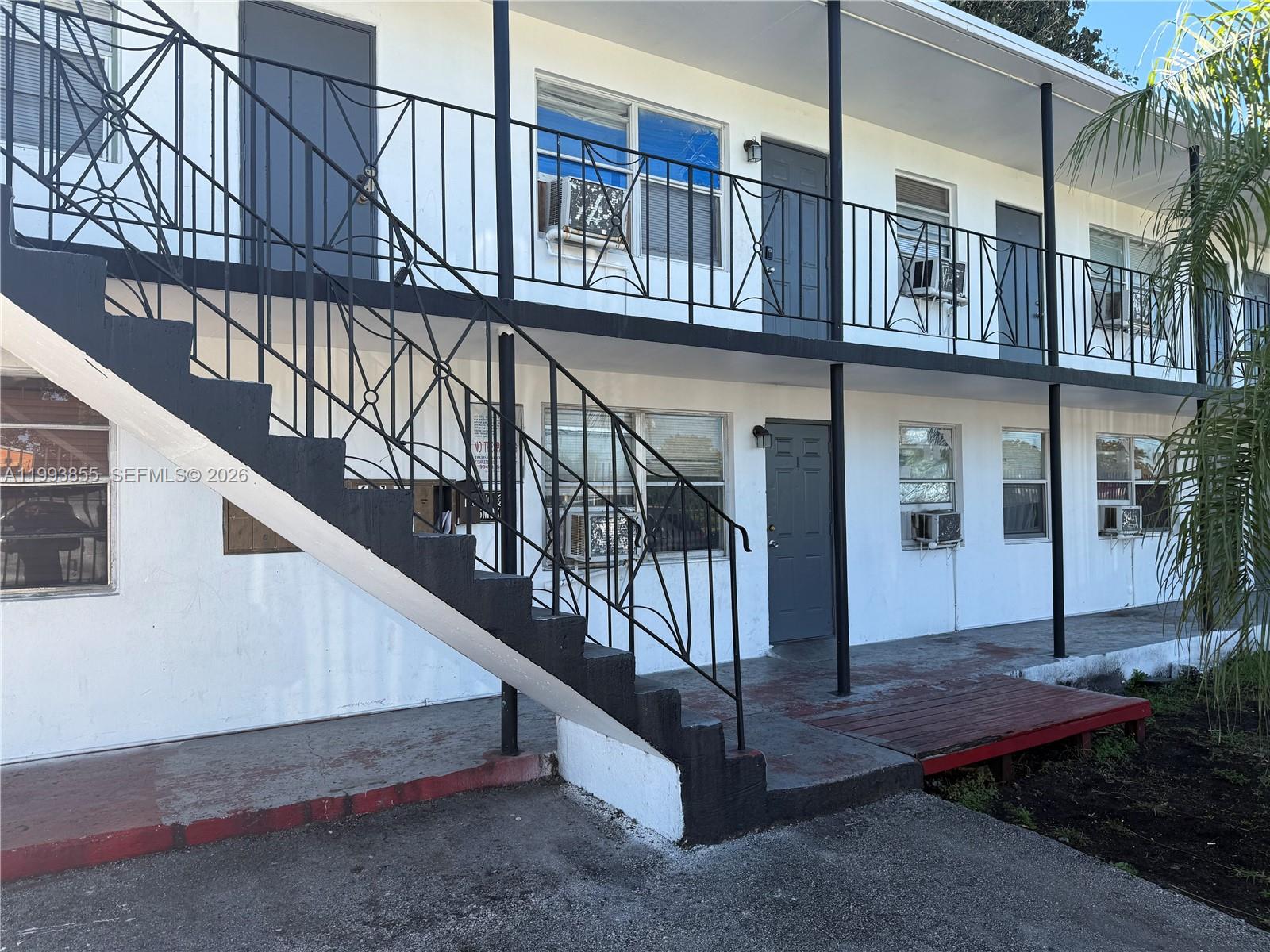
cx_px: 635
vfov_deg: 56.8
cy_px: 476
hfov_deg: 71.6
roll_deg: +0.7
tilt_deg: +1.4
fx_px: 881
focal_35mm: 24
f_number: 1.78
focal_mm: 6.76
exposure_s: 1/1091
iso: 80
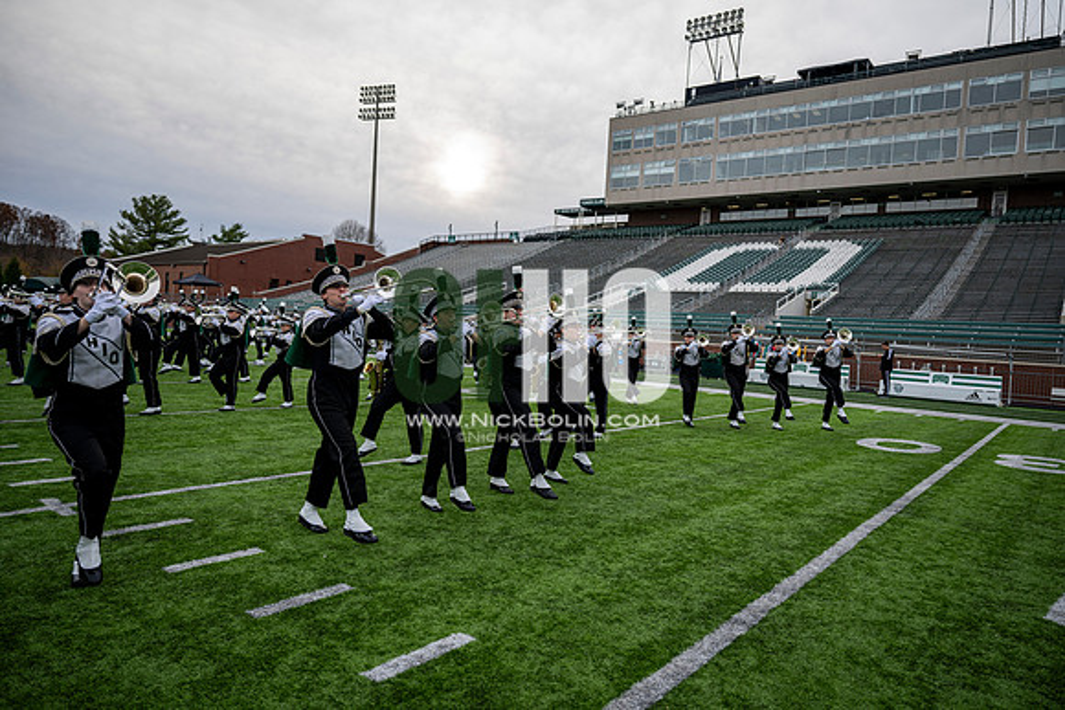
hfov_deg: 73.7
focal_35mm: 24
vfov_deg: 53.2
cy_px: 355
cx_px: 532
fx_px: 710
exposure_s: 1/500
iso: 125
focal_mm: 24
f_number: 2.8
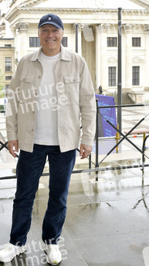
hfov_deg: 30.2
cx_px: 50
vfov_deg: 51.6
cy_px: 139
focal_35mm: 39
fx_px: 274
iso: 1000
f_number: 8
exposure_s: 1/200
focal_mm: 32
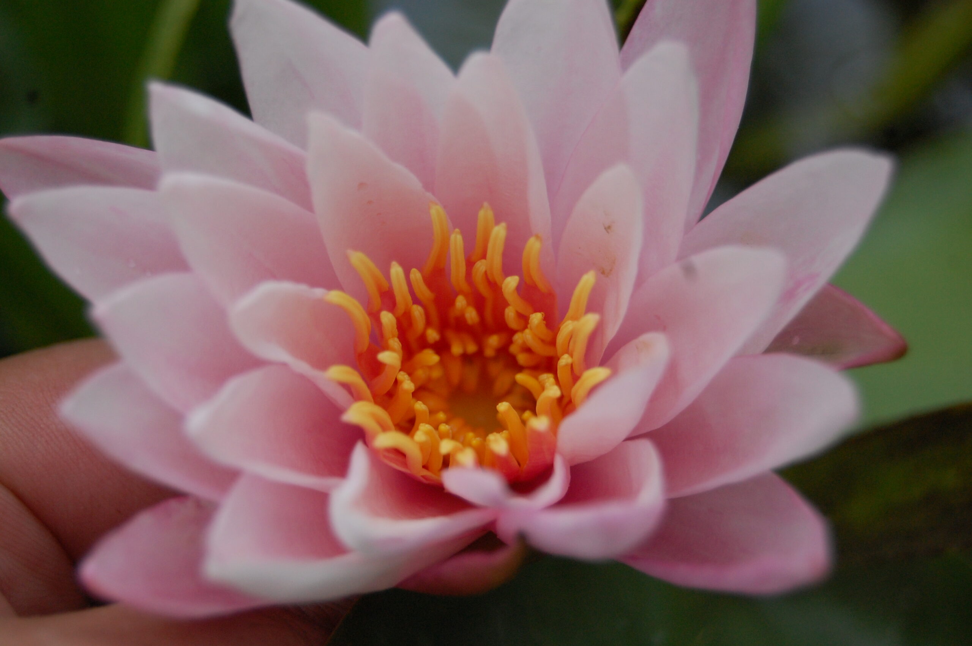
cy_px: 323
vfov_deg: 16.5
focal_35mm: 82
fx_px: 2225
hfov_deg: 24.6
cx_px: 486
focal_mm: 55
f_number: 5.6
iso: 800
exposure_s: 1/400
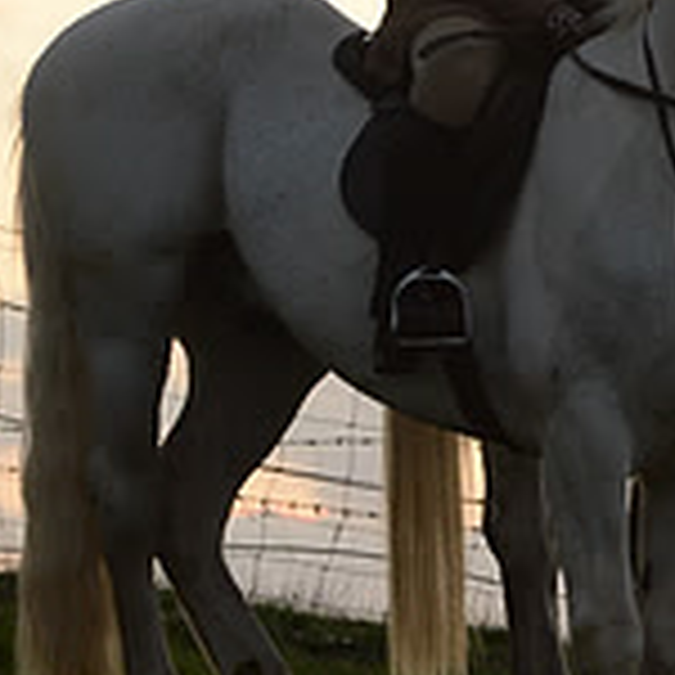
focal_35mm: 573
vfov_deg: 3.1
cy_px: 162
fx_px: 12641
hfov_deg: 3.0
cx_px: 1094
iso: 2500
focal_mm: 175
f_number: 8
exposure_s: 1/400
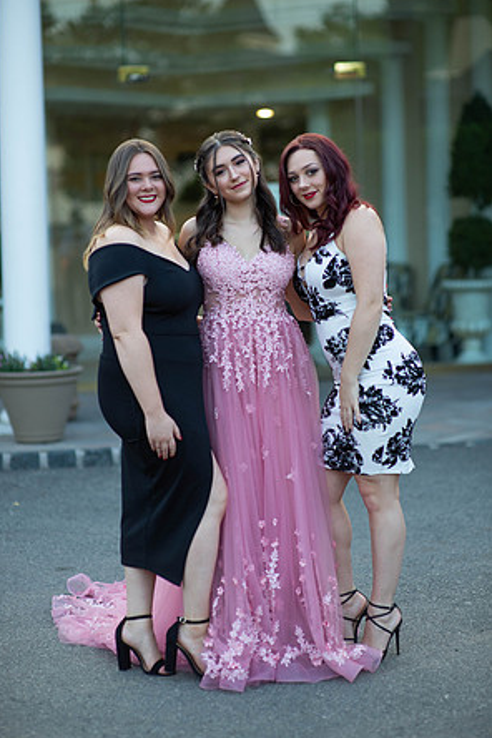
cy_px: 369
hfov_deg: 15.9
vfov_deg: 23.6
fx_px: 1763
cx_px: 245
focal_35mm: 86
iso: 250
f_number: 2
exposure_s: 1/800
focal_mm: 85
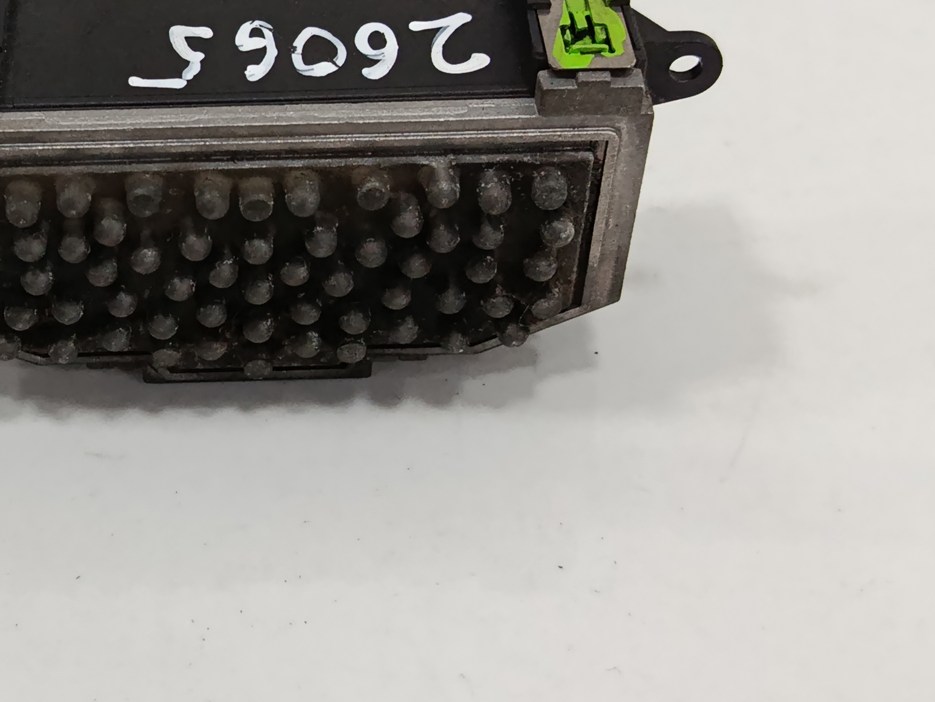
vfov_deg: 22.5
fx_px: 1756
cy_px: 218
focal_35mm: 65
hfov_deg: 29.3
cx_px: 213
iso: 923
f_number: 1.7
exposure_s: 1/100
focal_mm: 5.24
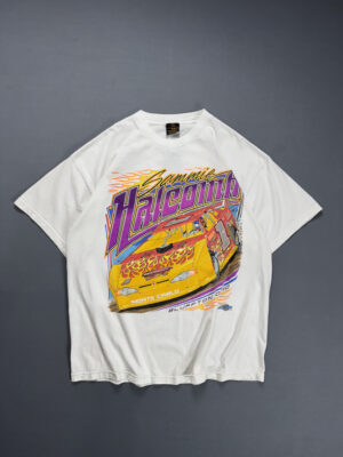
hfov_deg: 56.8
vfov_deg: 71.6
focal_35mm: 24
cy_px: 228
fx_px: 317
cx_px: 172
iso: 80
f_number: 1.78
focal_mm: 6.76
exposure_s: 1/120
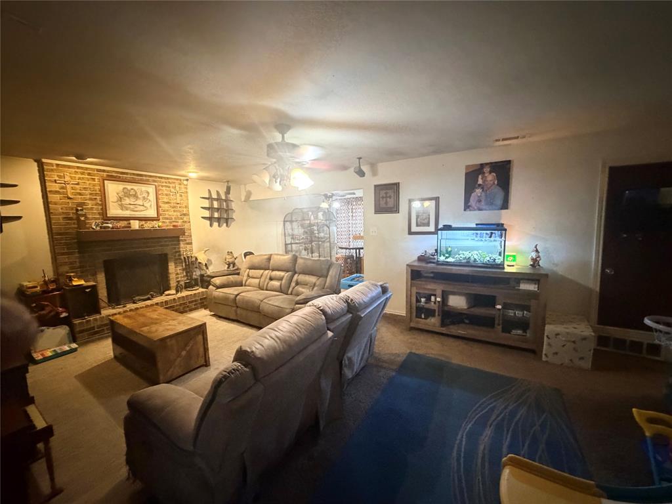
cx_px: 336
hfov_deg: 102.1
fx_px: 272
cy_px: 252
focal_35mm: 14
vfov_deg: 85.7
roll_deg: +1.3
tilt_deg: -5.9
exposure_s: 1/40
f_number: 2.2
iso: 1250
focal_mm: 2.22
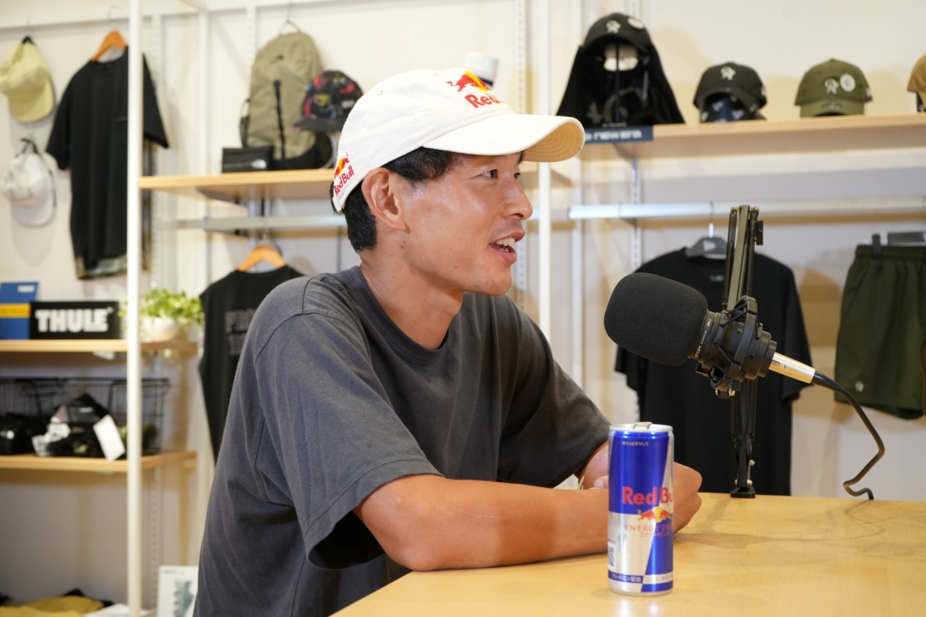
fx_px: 1235
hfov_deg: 41.1
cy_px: 308
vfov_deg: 28.1
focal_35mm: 48
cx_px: 463
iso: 2000
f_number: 6.3
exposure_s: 1/100
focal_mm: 48
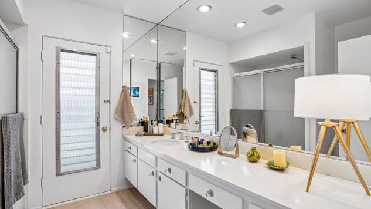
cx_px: 186
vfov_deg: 61.0
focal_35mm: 18
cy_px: 108
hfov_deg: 92.7
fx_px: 177
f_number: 8
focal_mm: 17
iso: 320
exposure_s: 1/30
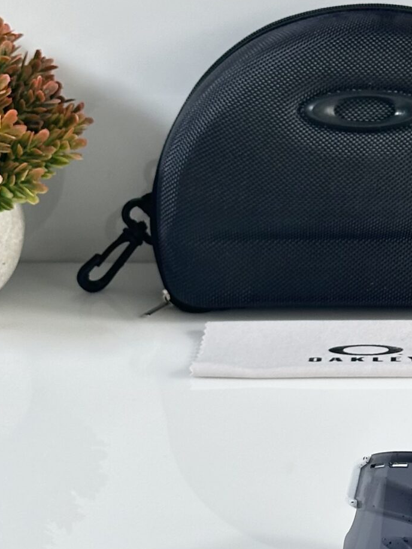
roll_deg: -0.3
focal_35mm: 134
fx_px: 2126
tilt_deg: -21.9
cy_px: 280
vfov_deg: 14.7
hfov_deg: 10.9
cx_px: 482
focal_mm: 6.86
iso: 64
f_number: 1.78
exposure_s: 1/100
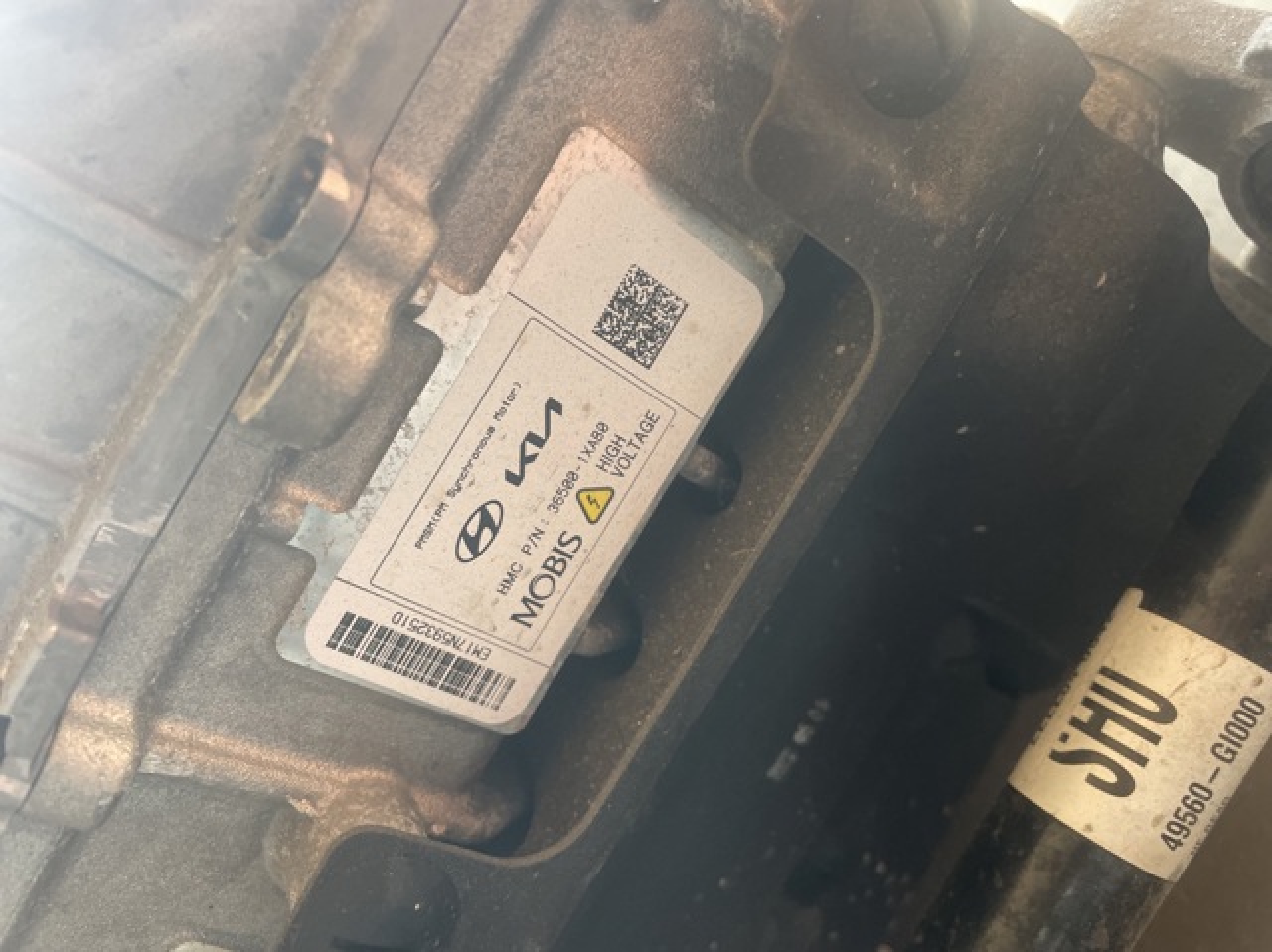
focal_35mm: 26
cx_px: 636
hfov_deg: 67.3
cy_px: 476
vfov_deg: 53.0
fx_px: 955
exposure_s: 1/101
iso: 125
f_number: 1.6
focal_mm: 4.2
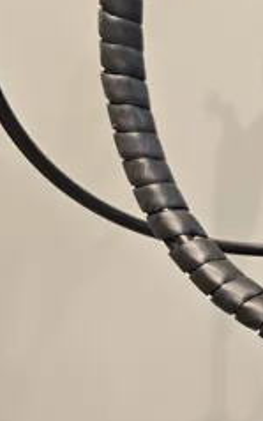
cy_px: 200
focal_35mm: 82
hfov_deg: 13.5
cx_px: 535
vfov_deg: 25.2
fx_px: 939
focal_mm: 6.3
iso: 160
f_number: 1.7
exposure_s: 1/50
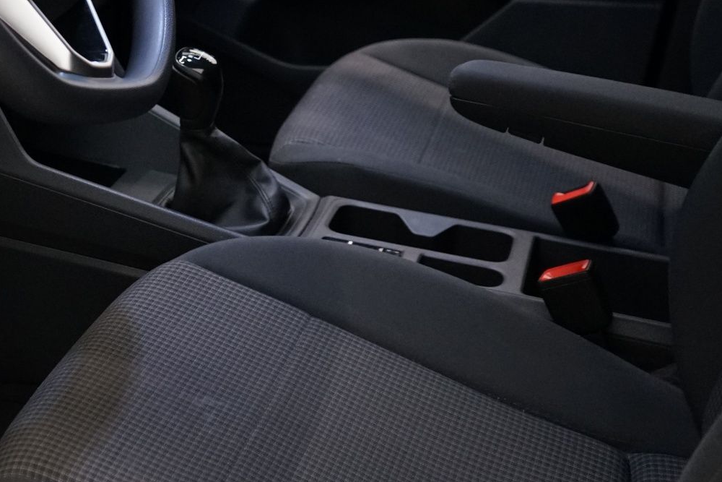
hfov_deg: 28.0
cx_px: 113
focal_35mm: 70
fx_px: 1404
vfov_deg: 19.2
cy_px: 81
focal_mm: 28
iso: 2500
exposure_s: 1/160
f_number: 3.5
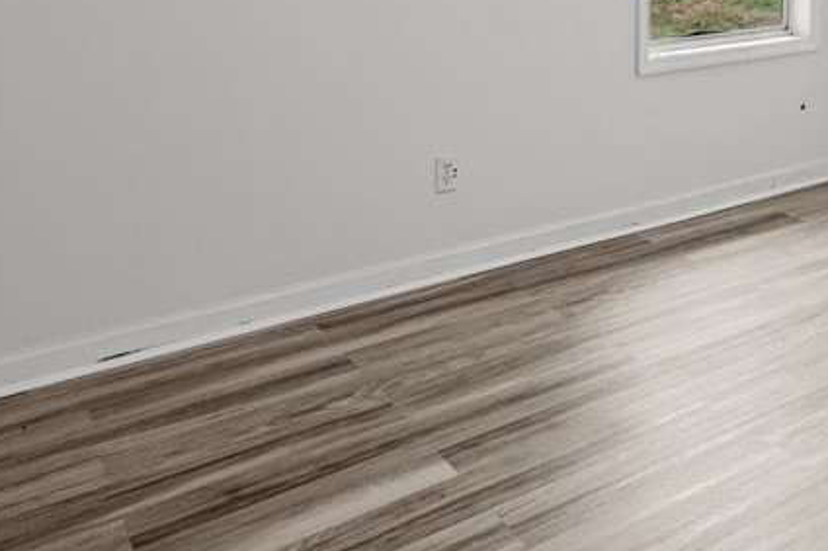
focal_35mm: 41
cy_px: -103
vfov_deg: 28.5
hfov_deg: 45.1
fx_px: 942
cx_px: 659
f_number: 8
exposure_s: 1/5
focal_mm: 16
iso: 320
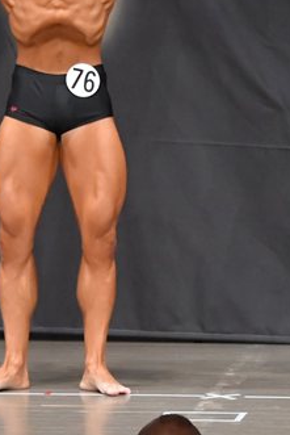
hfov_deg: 2.6
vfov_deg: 3.9
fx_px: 6349
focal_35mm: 526
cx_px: 155
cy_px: 112
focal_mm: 150
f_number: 5.6
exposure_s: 1/400
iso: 6400
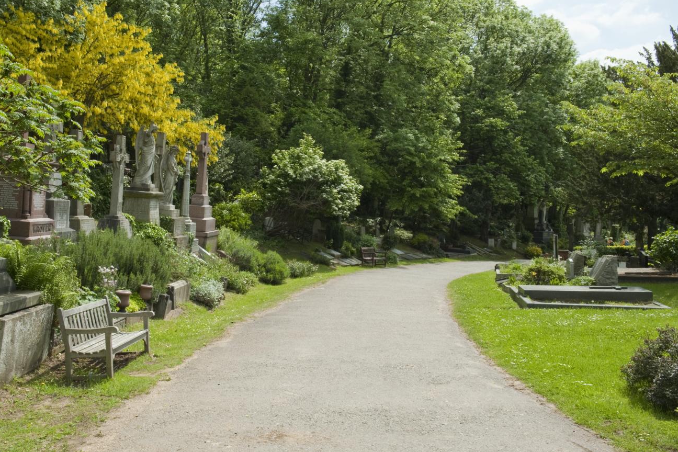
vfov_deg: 35.9
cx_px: 287
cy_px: 215
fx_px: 697
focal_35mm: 37
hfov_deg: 51.7
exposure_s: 1/100
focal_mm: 32
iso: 500
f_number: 22
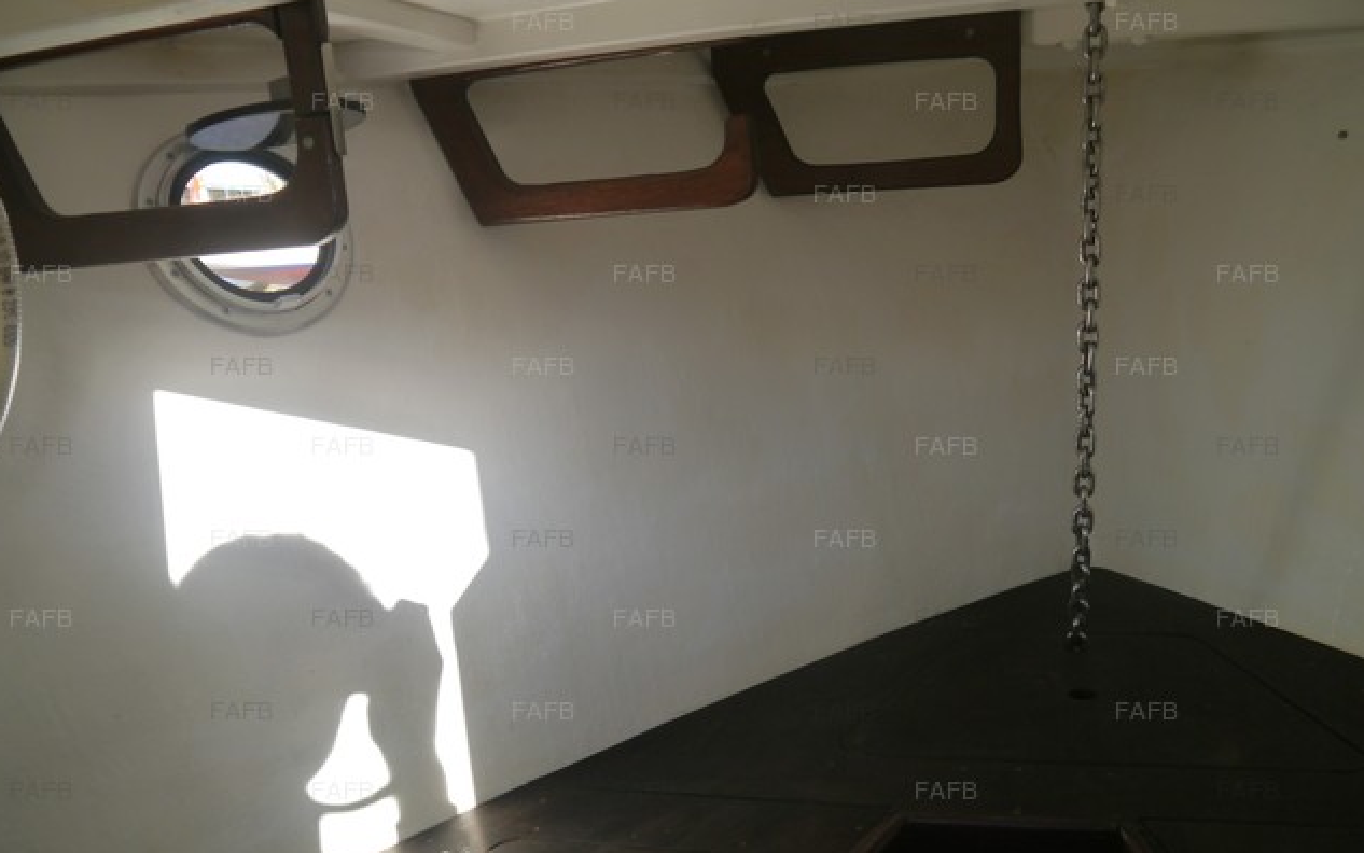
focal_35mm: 30
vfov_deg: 41.9
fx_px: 1115
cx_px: 677
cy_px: 414
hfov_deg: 62.9
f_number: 4.5
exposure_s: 1/200
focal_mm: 14
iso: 160
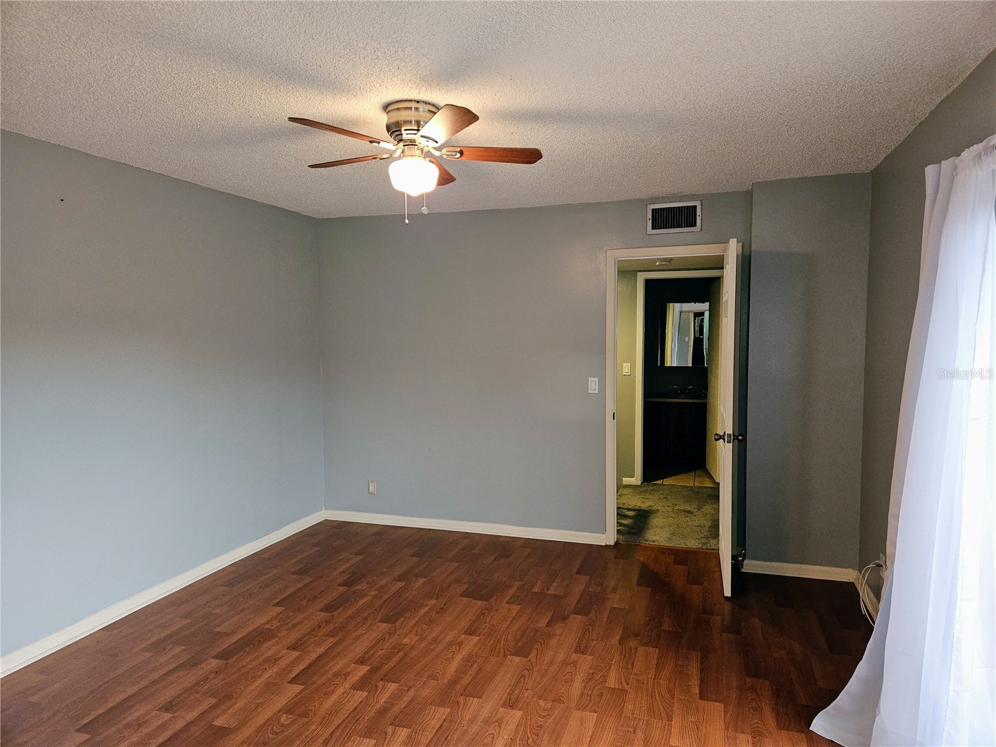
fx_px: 662
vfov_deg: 58.9
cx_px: 498
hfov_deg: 73.9
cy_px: 374
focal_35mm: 23
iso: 100
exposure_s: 1/30
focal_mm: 5.4
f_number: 1.8
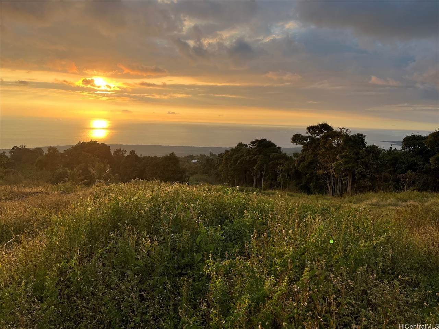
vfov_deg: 53.1
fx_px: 330
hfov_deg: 67.3
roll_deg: -2.0
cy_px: 164
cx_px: 220
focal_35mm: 26
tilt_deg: -6.5
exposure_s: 1/1389
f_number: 1.6
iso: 50
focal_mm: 5.1
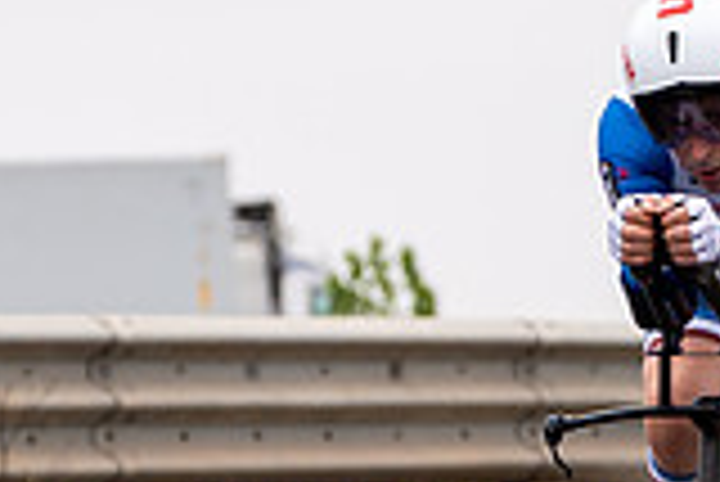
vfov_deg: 1.4
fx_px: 19477
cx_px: 787
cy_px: 633
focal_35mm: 973
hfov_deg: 2.1
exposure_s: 1/800
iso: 100
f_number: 3.5
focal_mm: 110
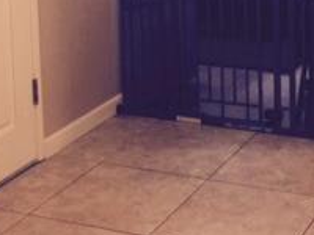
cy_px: -108
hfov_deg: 20.9
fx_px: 844
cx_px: 229
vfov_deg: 14.9
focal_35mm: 93
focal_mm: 4.15
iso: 125
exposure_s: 1/30
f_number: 2.2
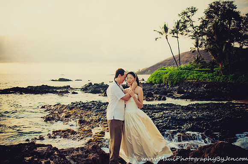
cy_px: 82
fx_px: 289
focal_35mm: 42
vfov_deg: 31.8
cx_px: 124
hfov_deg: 46.5
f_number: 3.2
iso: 280
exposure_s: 1/1250
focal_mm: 28
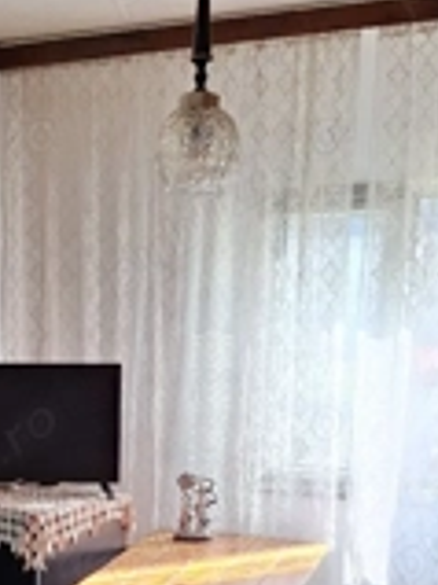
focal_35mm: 58
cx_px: 11
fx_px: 980
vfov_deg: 31.5
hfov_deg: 24.2
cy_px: 537
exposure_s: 1/100
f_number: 1.8
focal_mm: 5.54
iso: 50
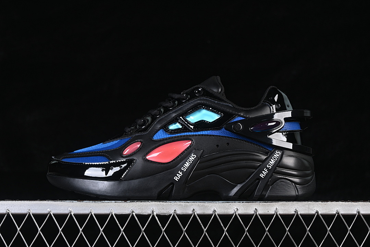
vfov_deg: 18.2
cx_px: 185
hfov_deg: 27.0
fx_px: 771
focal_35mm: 75
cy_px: 124
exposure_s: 1/60
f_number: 6.3
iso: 160
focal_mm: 50
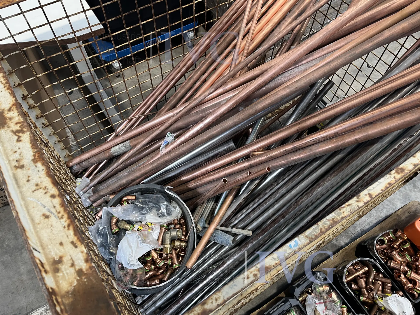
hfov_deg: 67.3
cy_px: 158
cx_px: 210
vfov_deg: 53.1
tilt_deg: -60.3
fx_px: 315
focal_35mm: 26
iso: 80
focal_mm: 5.1
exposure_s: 1/50
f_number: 1.6
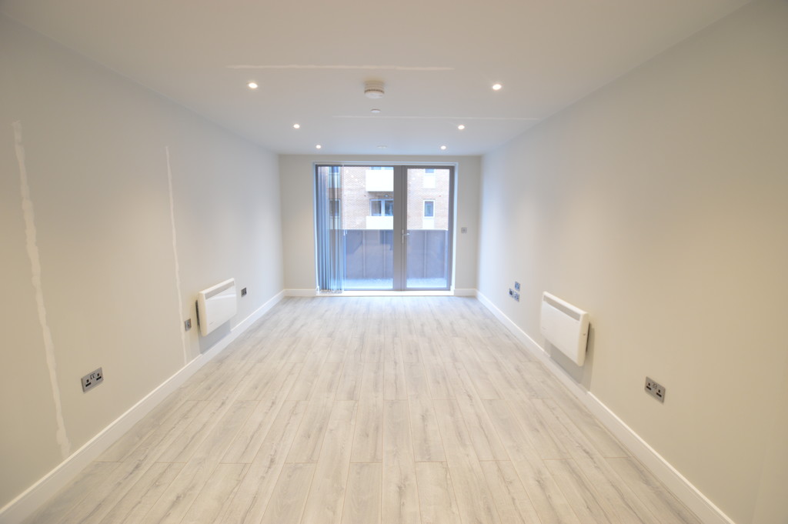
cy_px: 262
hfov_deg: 100.4
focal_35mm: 15
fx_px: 328
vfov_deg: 77.2
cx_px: 394
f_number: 3.5
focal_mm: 10
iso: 280
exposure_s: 1/15
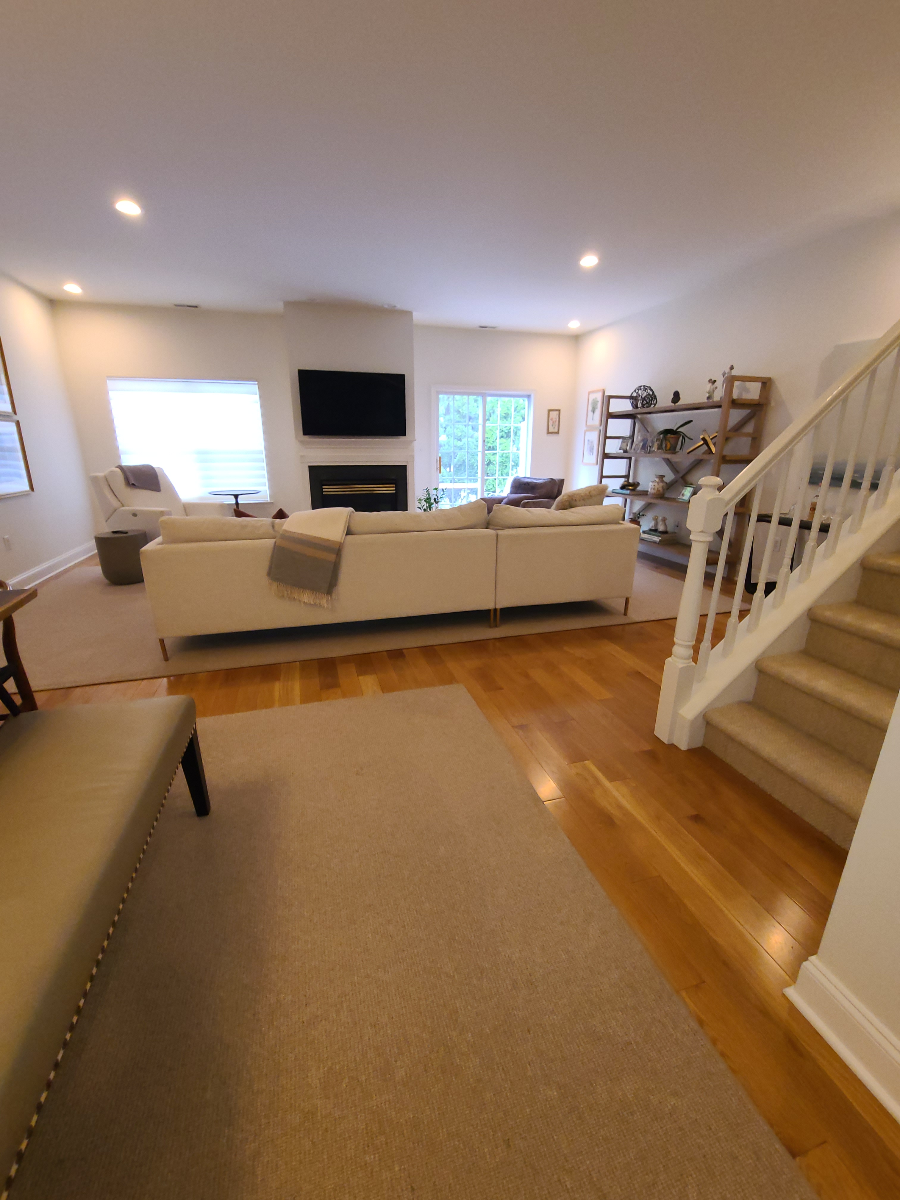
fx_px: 451
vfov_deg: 106.2
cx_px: 450
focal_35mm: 13
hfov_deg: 89.9
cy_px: 600
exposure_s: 1/60
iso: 250
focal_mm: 2.2
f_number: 2.2
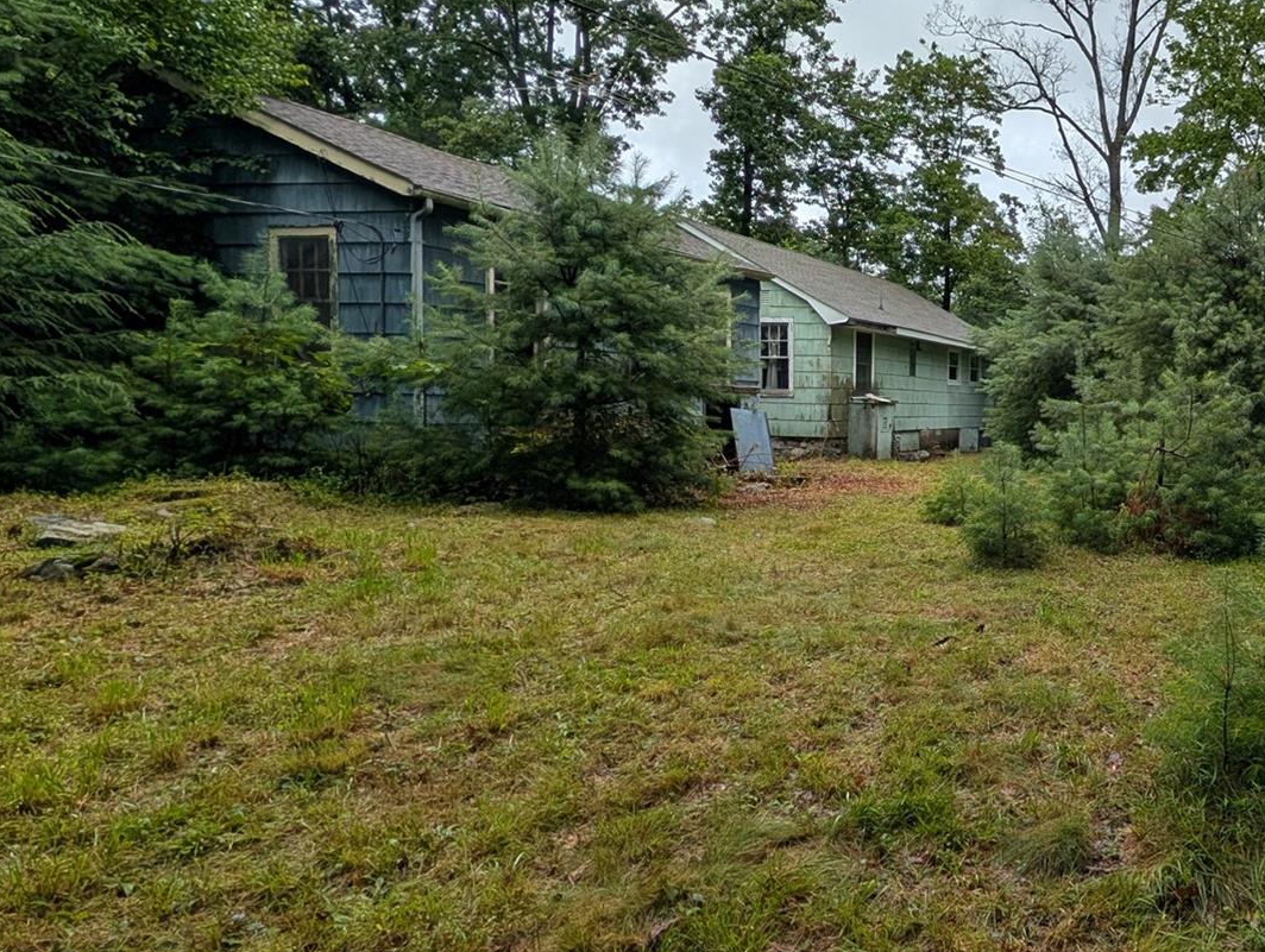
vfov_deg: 59.0
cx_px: 1141
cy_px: 452
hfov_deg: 62.0
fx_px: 842
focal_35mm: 23
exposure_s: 1/2924
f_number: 1.7
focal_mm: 2.02
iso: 50
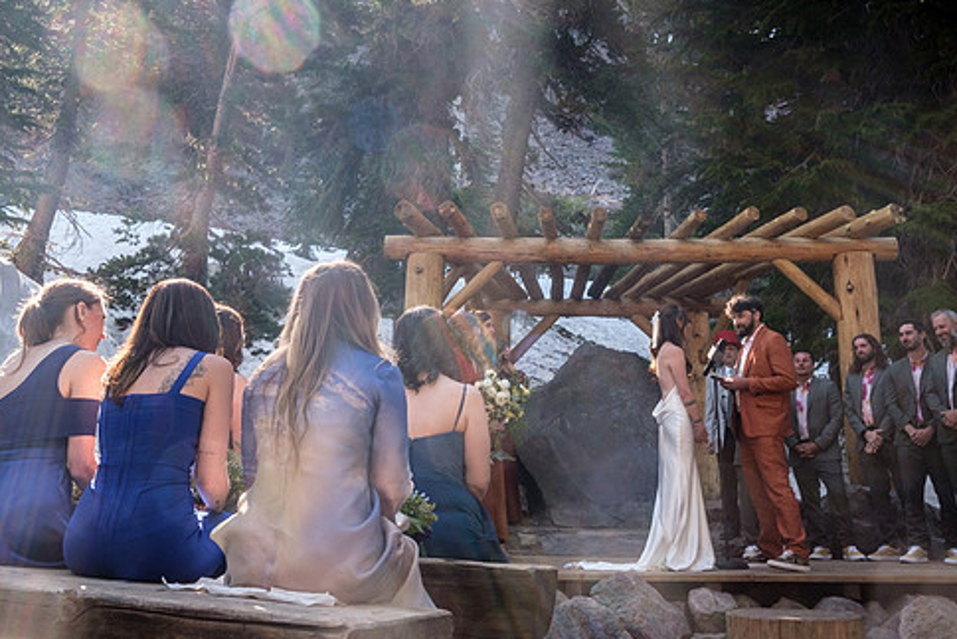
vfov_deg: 37.6
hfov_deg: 54.4
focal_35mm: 35
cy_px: 229
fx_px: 931
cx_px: 439
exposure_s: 1/75
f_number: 10
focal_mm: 18
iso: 250
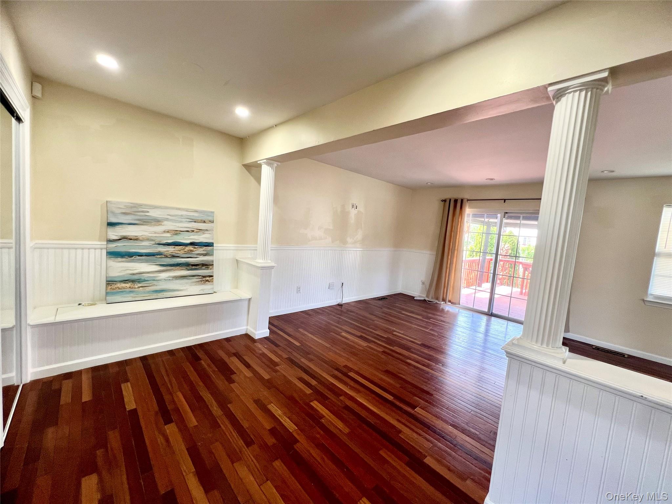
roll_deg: -4.8
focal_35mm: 13
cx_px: 336
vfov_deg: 89.9
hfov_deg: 106.2
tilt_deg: -5.5
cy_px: 252
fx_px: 252
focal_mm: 1.57
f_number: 1.8
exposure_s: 1/30
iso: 64
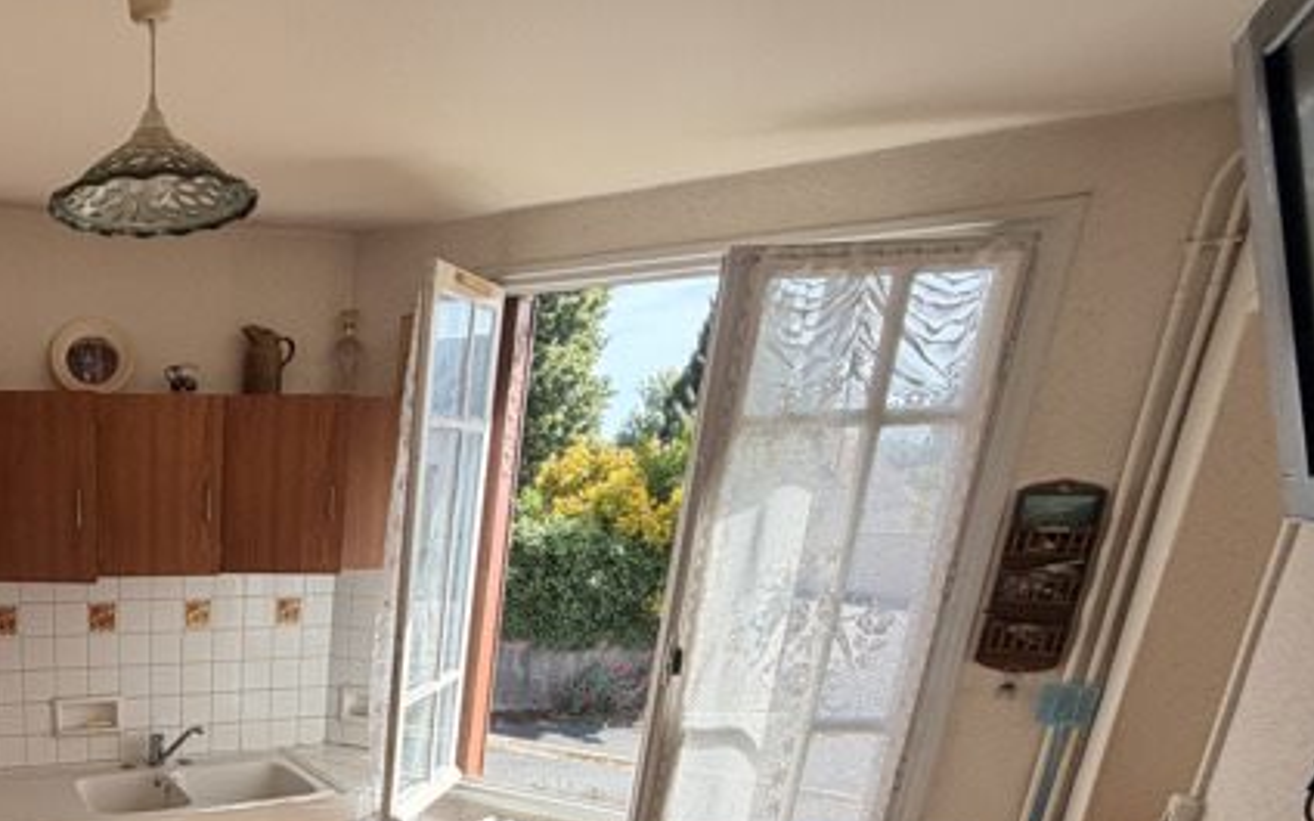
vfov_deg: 39.8
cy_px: 799
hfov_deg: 57.3
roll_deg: +0.1
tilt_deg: -19.1
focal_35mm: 28
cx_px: 136
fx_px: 1003
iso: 40
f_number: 2.2
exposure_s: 1/244
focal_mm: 2.22
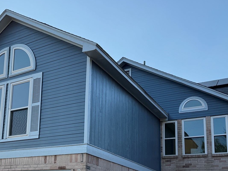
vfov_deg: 30.5
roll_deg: -2.6
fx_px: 303
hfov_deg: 39.9
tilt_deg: +11.5
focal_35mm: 46
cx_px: 51
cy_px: 144
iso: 100
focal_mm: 6.76
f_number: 1.78
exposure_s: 1/1901
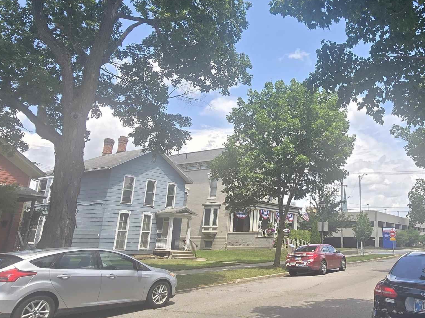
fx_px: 319
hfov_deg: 63.2
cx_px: 320
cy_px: 142
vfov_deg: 53.0
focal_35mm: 26
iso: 50
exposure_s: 1/976
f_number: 2.2
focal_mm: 2.2
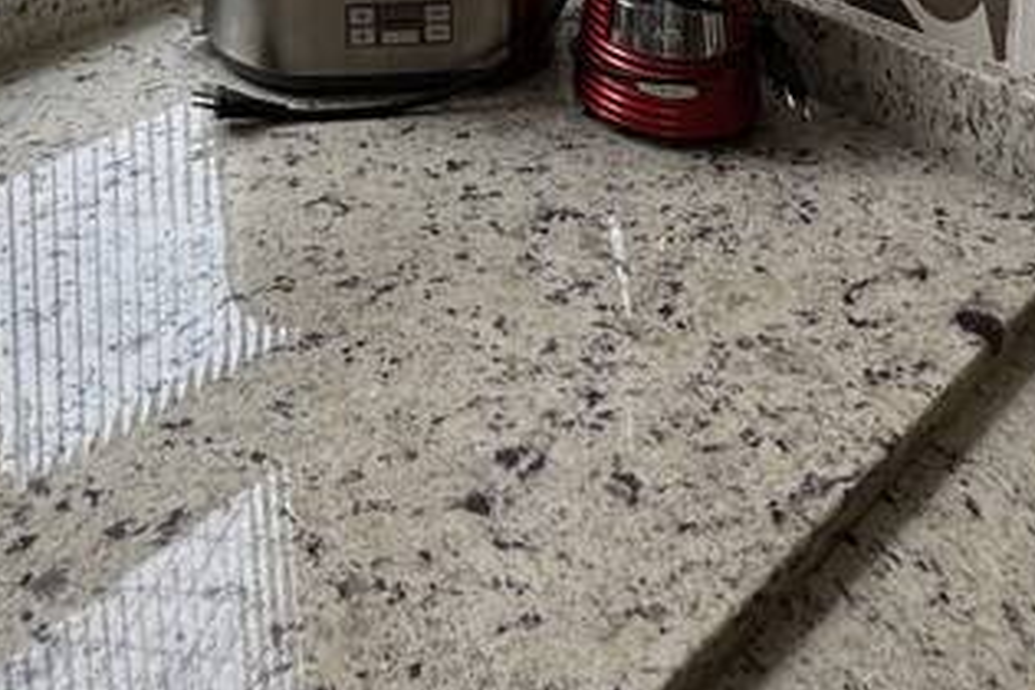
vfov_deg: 20.2
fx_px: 1437
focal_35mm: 50
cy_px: -522
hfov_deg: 38.6
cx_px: 256
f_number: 2.2
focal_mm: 2.22
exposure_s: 1/307
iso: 40
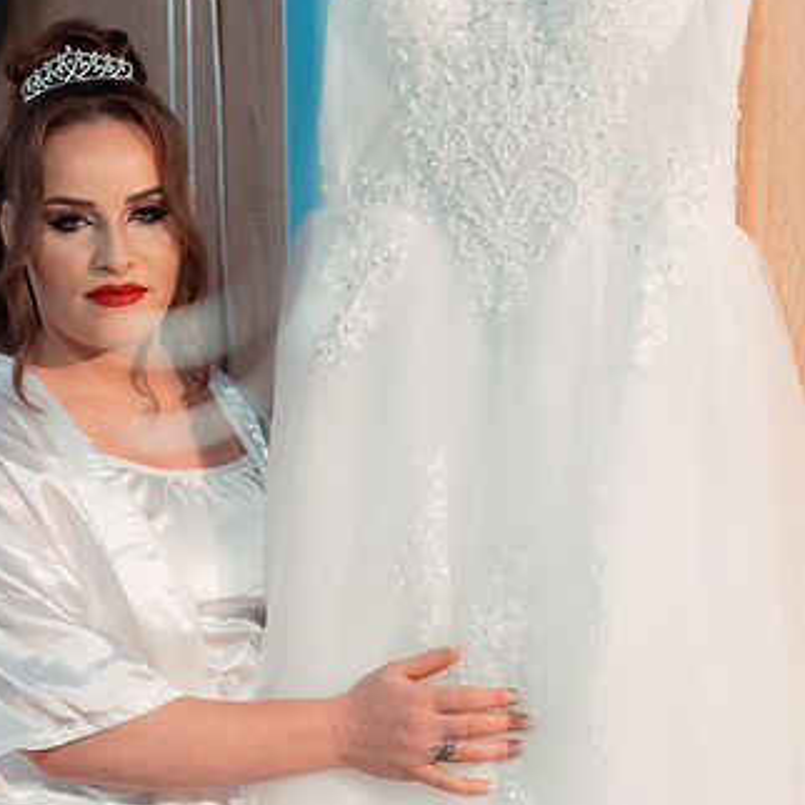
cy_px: 429
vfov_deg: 12.7
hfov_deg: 12.6
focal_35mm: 138
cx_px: 212
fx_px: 3631
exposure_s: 1/200
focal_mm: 90
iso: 1600
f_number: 3
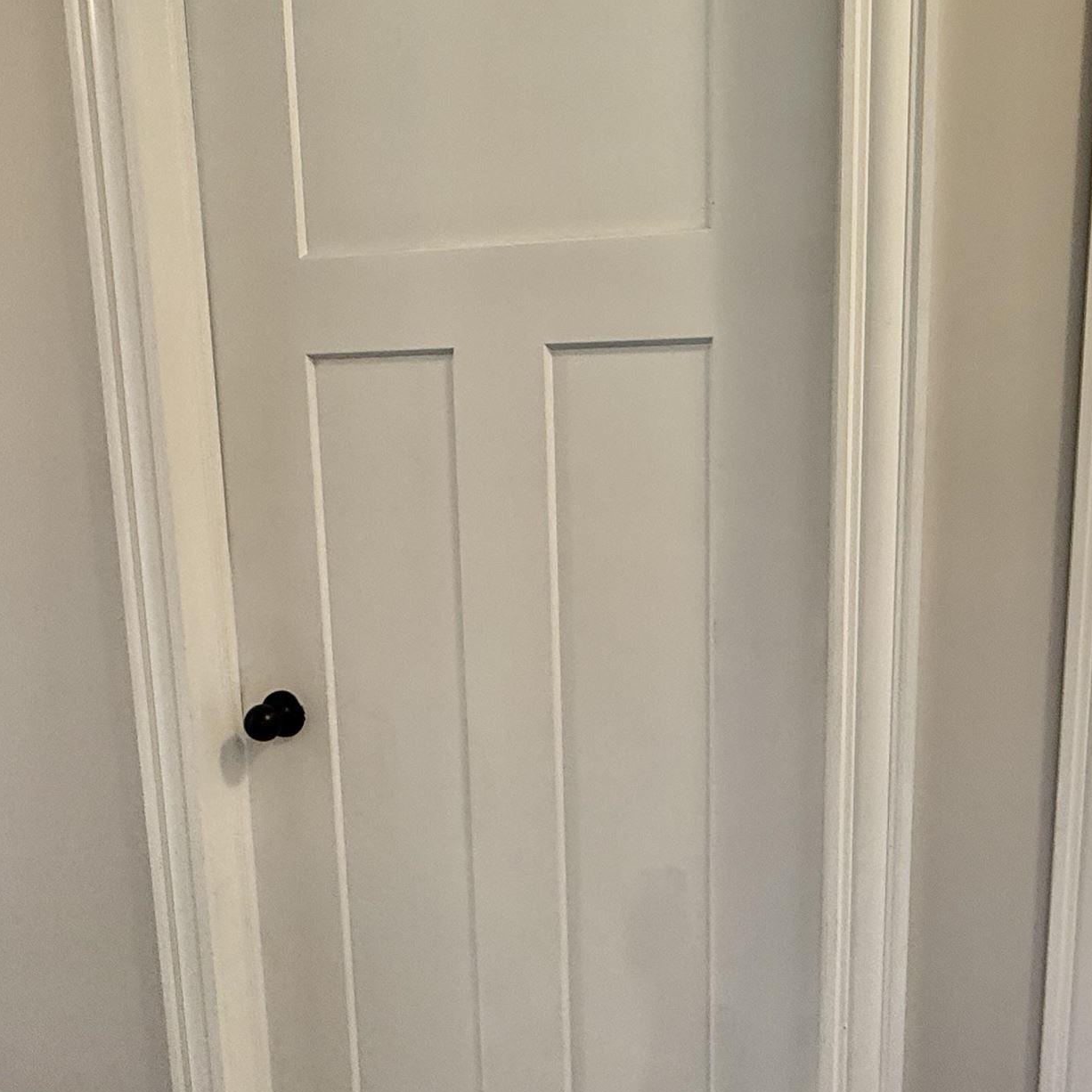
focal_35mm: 31
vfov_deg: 52.3
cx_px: 609
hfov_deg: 52.4
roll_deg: +0.6
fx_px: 1106
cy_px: 626
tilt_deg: -10.9
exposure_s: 1/120
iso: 250
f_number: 2.2
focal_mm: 2.22
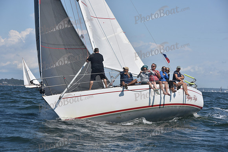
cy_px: 76
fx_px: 633
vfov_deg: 13.7
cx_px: 114
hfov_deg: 20.4
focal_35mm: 100
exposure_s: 1/1000
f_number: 7.1
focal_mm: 100
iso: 250
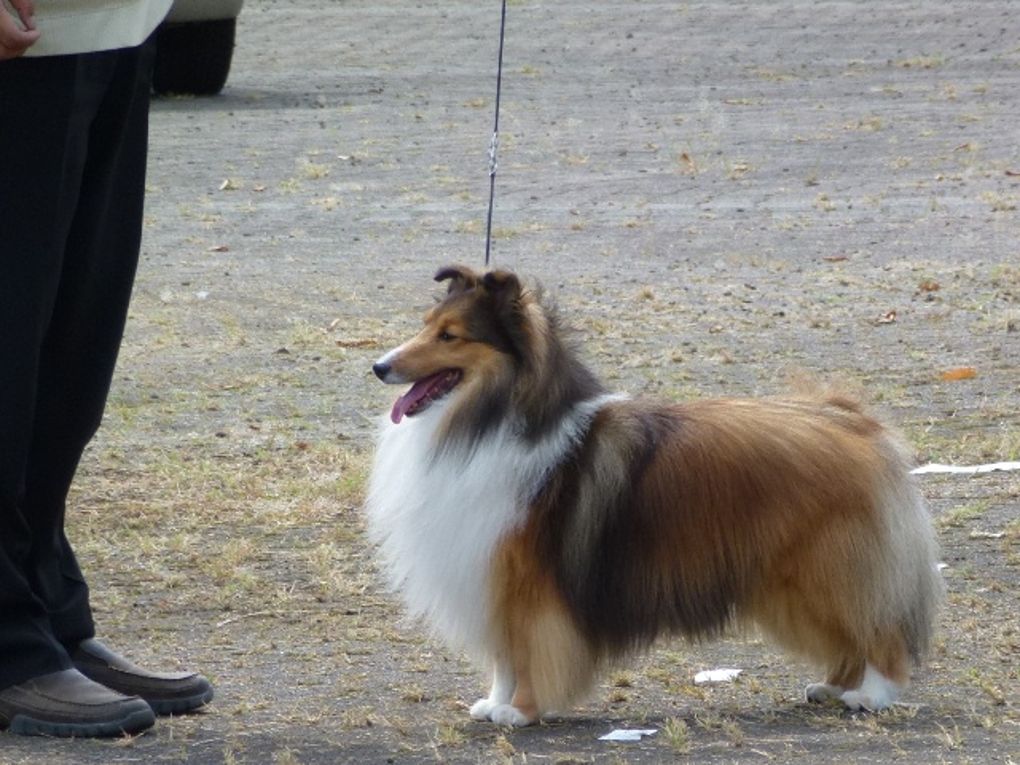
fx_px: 11315
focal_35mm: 384
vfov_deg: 3.9
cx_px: 510
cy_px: 382
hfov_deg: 5.2
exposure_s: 1/200
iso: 100
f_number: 5.9
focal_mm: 68.8
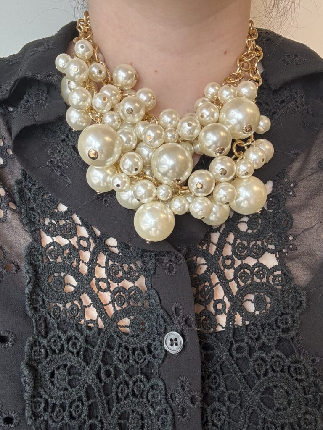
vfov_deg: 60.0
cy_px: 215
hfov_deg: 46.8
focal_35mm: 30
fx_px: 373
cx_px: 162
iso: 40
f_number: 1.9
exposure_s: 1/121
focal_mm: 2.69
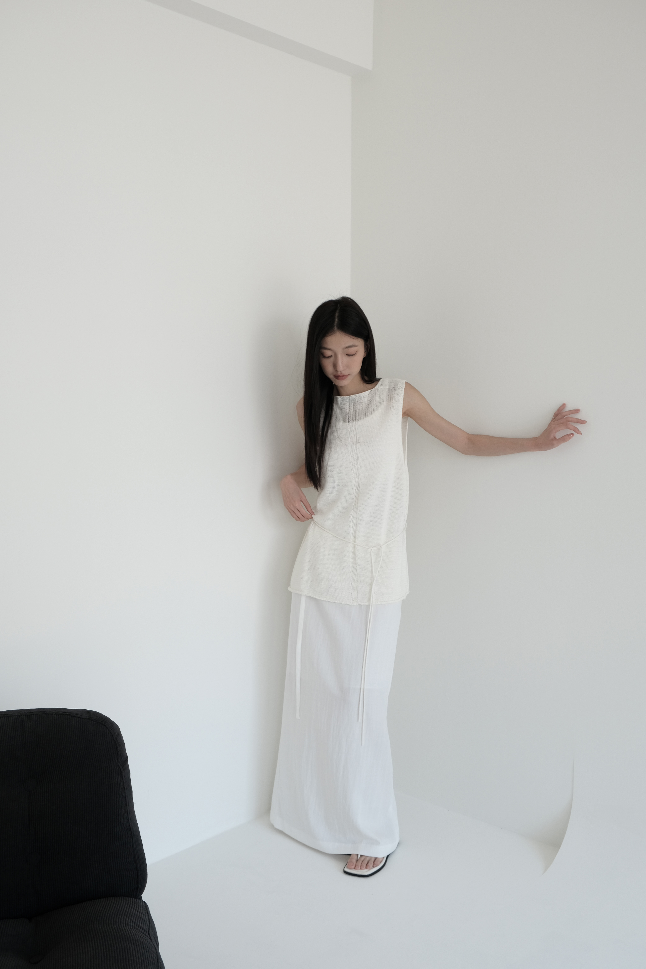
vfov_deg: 57.2
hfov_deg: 40.0
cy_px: 484
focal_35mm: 33
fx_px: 888
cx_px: 323
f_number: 5.6
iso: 200
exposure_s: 1/60
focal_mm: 22.3
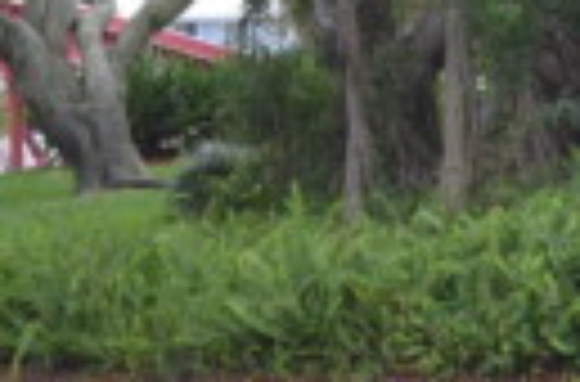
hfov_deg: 13.3
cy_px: -274
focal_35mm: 153
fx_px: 2452
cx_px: 582
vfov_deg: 8.6
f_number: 5.6
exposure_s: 1/125
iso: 200
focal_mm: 29
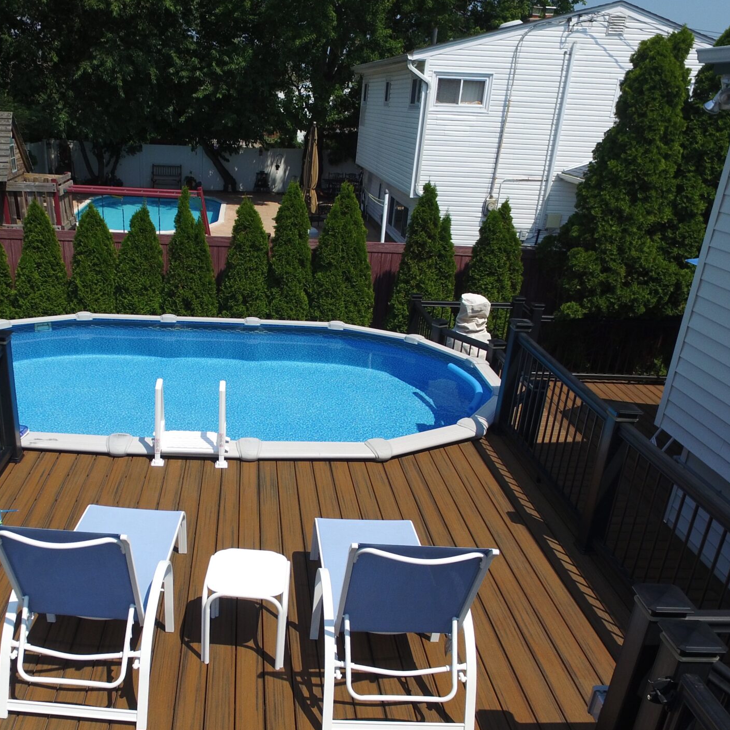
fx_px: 763
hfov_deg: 50.4
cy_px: 452
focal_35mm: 32
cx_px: 257
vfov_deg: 50.6
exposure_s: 1/504
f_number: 2.8
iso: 100
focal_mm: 3.61
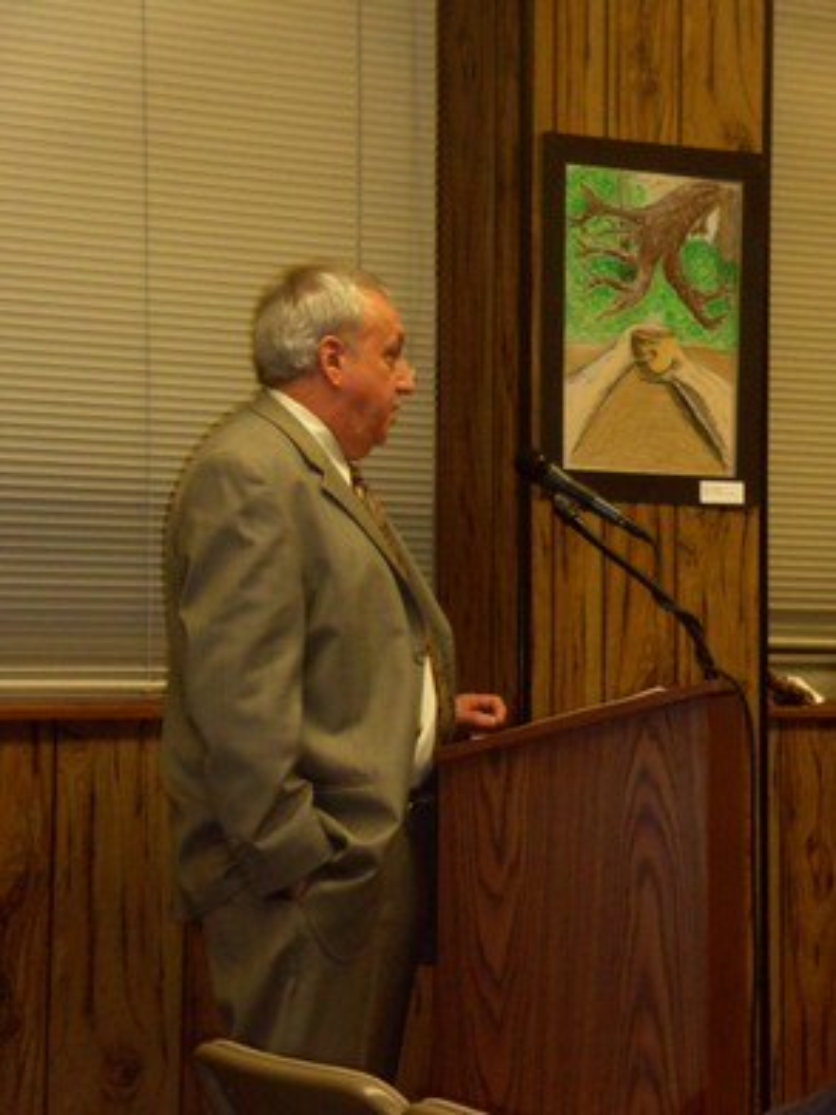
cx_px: 418
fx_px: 3252
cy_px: 558
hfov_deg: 14.6
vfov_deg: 19.4
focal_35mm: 101
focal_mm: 17.9
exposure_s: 1/80
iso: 400
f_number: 5.3
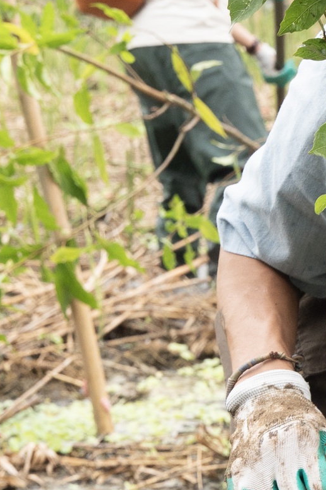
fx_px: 2282
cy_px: 220
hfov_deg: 7.9
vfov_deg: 12.2
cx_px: 626
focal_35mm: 168
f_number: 5.6
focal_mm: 34
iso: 500
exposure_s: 1/250
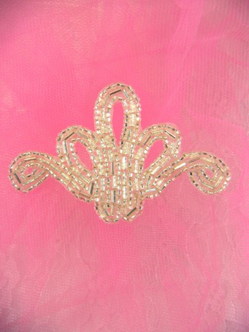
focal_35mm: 44
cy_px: 166
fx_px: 422
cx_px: 124
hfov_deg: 32.9
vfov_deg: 43.0
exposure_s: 1/153
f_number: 4
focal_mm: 7.4
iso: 64
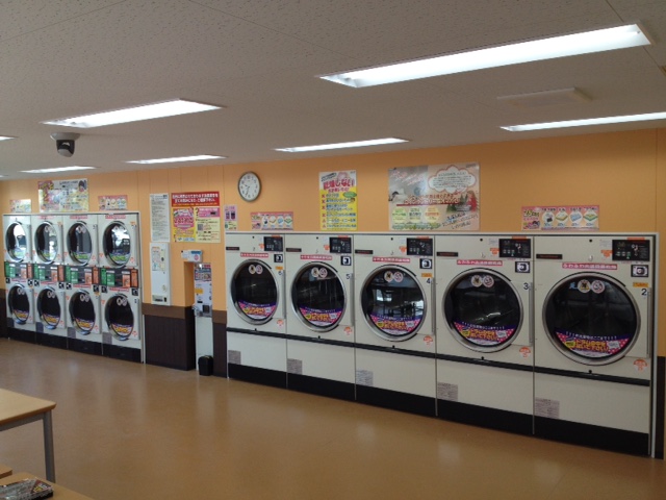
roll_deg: +0.3
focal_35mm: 35
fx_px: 673
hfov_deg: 52.6
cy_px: 250
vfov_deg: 40.7
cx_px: 333
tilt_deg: -3.9
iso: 64
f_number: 2.4
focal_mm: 4.28
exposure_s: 1/120
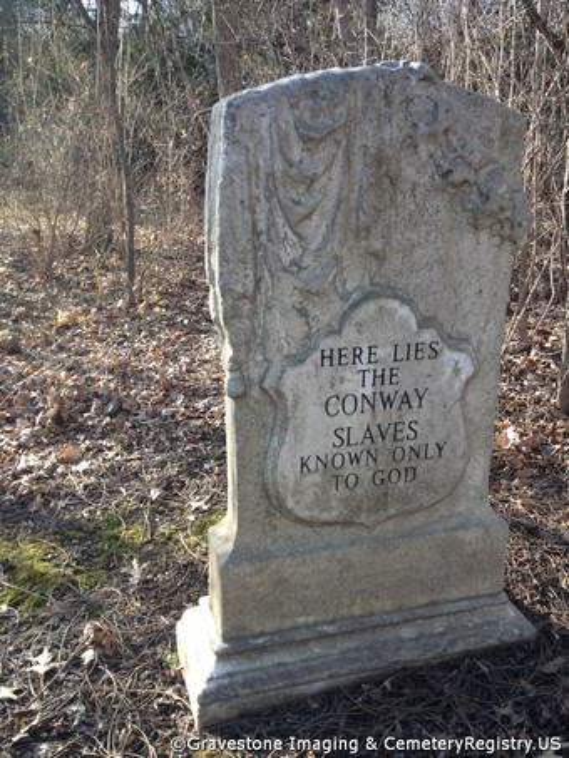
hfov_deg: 40.7
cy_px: 379
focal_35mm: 35
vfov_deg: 52.6
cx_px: 284
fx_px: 767
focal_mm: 4.28
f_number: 2.4
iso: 50
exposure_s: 1/226
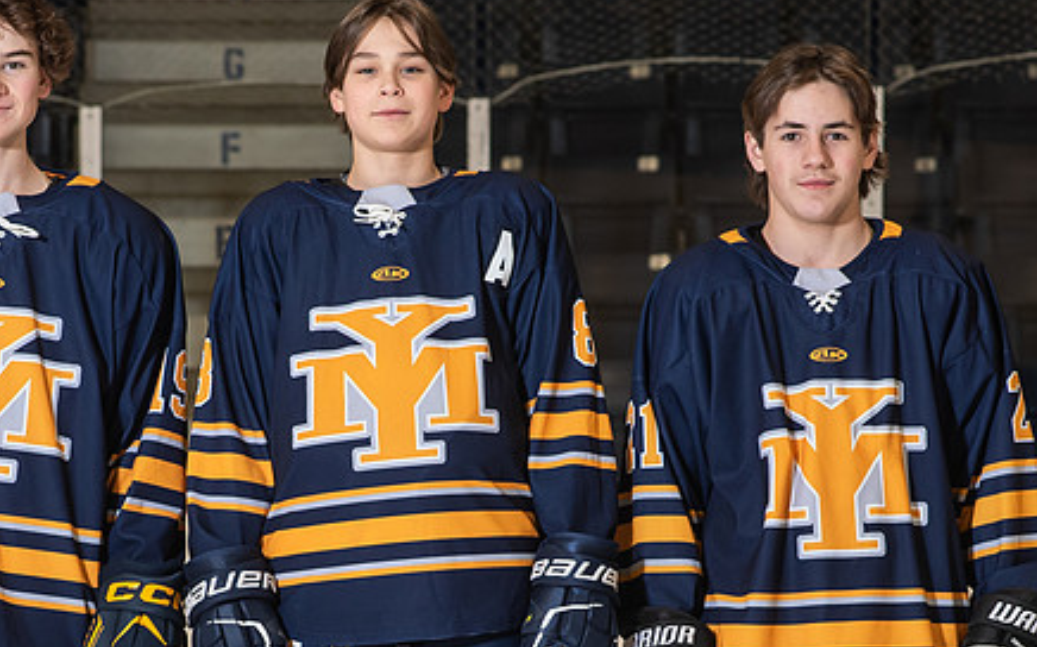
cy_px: 679
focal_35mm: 200
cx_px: 347
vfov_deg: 6.5
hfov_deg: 10.5
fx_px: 5649
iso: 640
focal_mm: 85
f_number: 5.6
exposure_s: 1/250
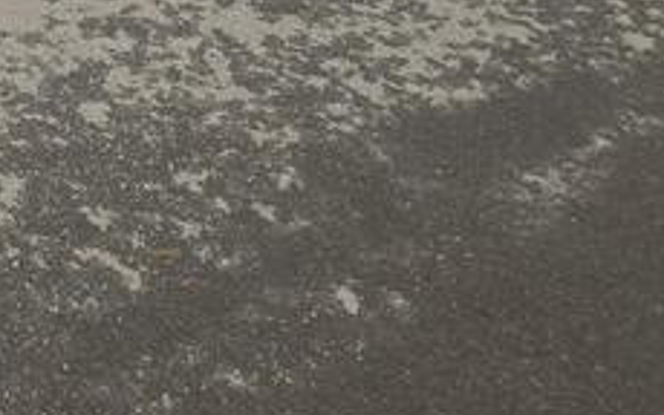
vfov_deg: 16.8
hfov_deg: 25.6
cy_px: -246
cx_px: -196
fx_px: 1249
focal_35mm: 69
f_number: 1.7
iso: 12
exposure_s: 1/1245
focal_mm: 6.3
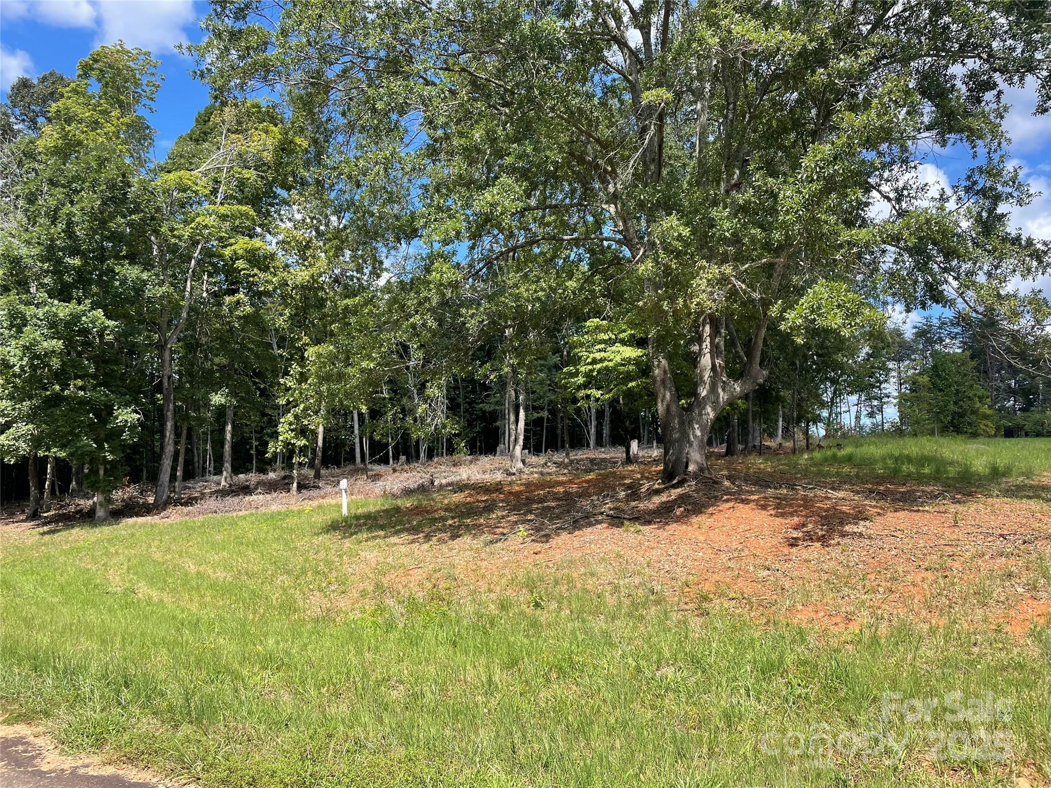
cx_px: 526
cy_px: 394
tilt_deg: +5.6
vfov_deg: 53.1
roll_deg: -1.3
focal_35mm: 26
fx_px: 789
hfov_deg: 67.3
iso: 32
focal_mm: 4.2
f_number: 1.6
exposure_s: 1/1531
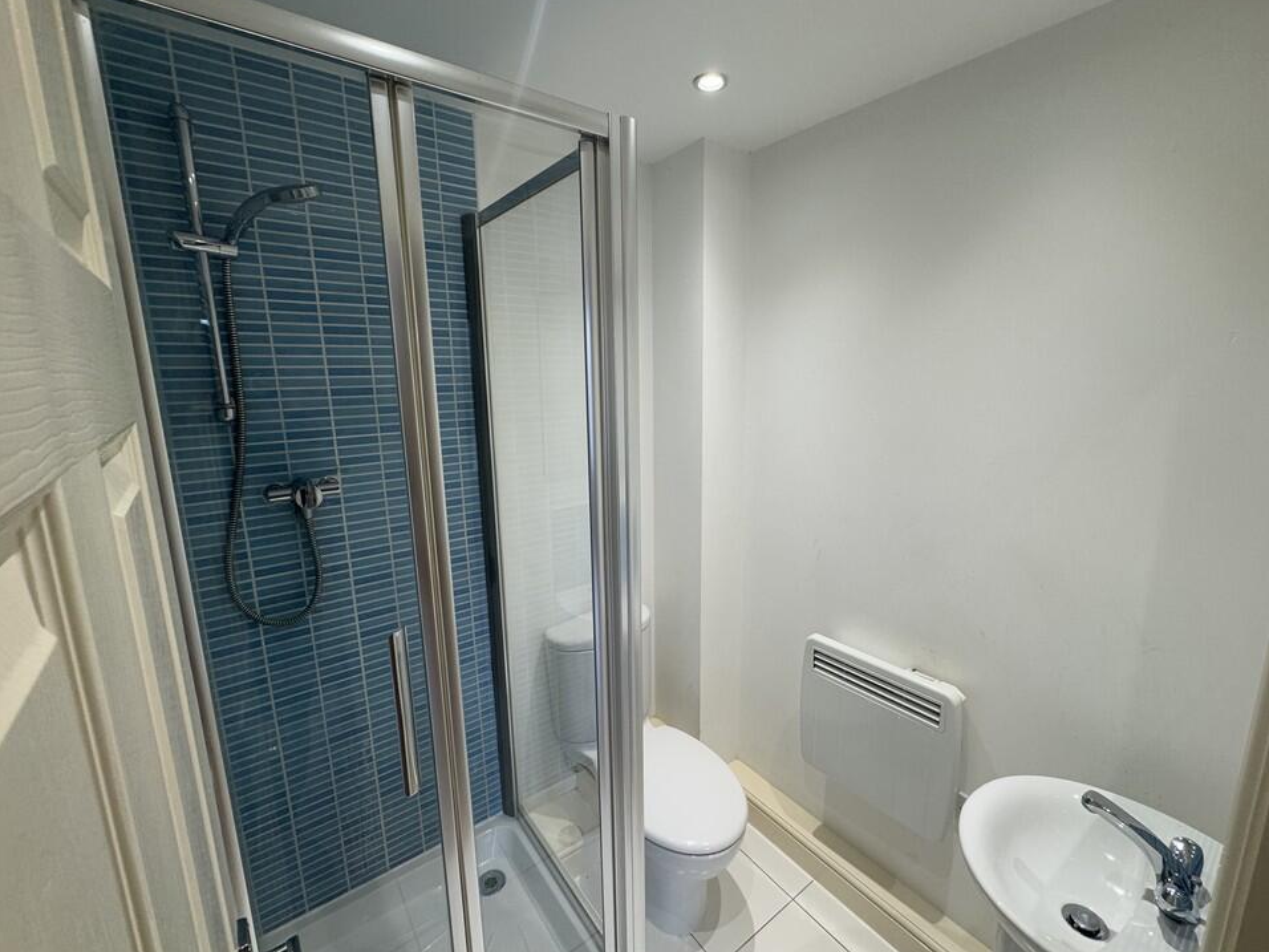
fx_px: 550
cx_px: 656
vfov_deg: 81.7
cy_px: 475
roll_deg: -0.2
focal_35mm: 15
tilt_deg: -11.8
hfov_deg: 98.1
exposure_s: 1/99
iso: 125
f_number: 2.2
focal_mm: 2.22
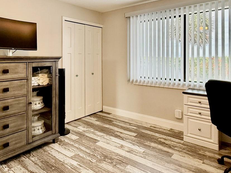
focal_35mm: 27
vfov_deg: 50.5
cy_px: 58
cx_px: 85
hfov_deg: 64.3
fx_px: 180
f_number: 2.2
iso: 400
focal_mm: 2.22
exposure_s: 1/120
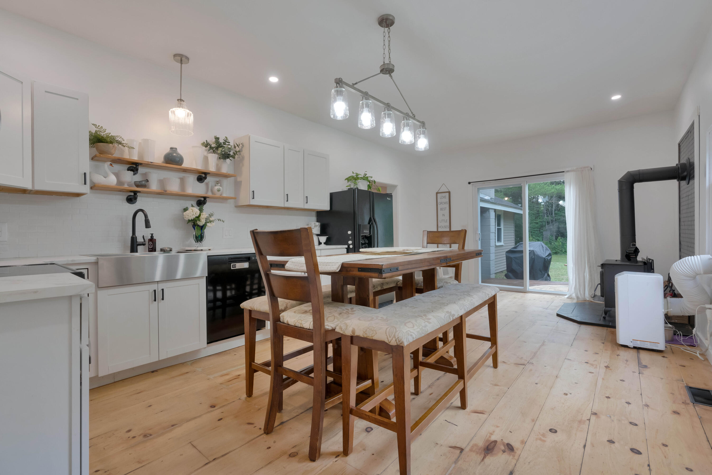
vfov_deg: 73.8
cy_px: 238
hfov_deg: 96.7
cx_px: 356
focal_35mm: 16
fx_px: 316
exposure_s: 1/250
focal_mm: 16
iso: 800
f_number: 8
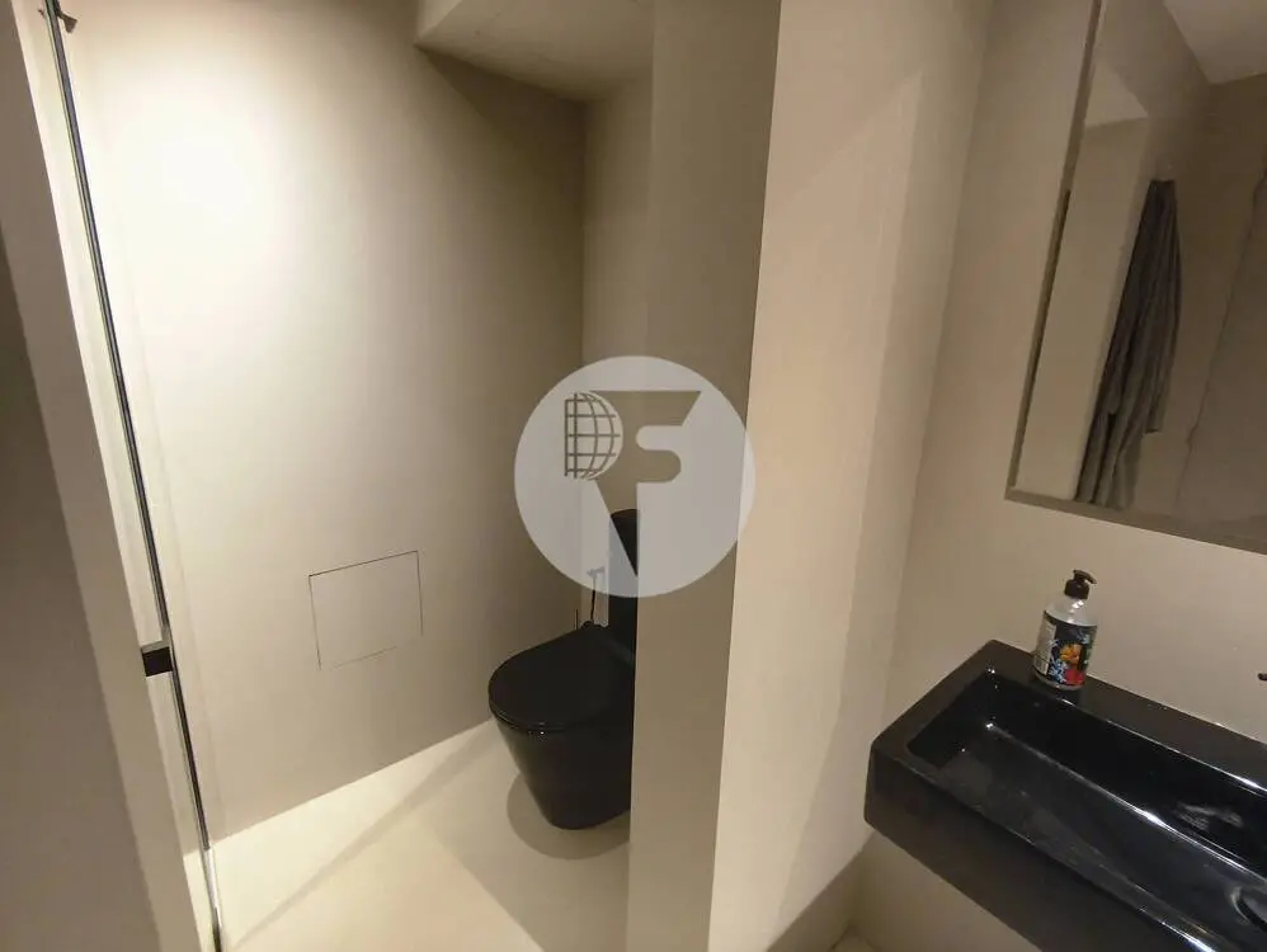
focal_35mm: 15
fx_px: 549
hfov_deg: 98.1
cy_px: 476
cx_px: 634
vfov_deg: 81.8
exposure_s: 1/33.3
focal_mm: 1.65
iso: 500
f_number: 2.2
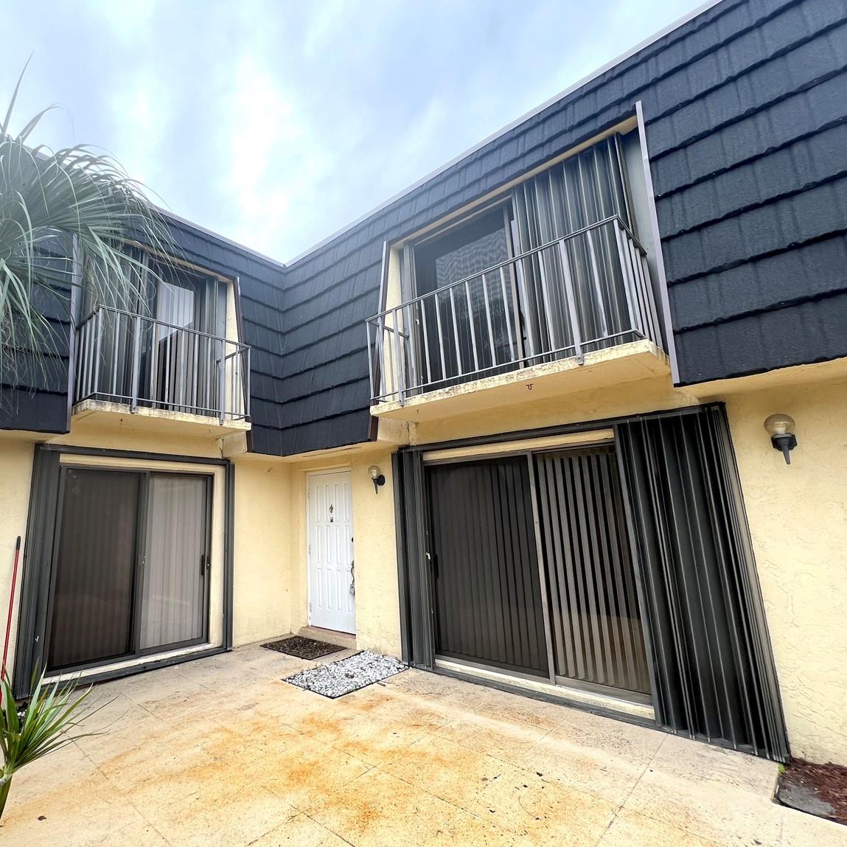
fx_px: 443
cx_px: 330
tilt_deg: +10.4
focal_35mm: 16
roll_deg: +1.3
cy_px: 428
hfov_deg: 86.1
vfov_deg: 87.4
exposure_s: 1/244
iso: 32
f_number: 1.8
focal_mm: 1.57
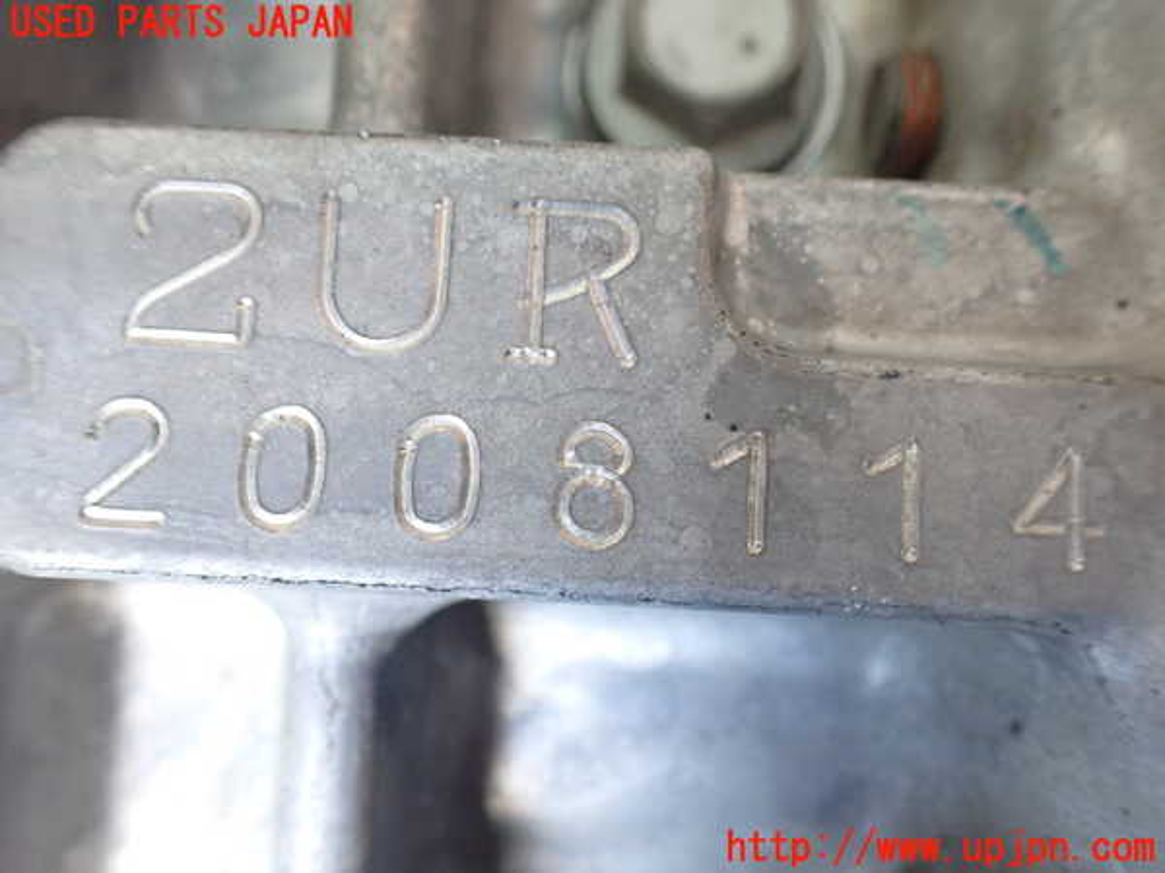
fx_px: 1010
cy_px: 436
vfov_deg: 46.8
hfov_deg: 60.0
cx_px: 582
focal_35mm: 30
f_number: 2.3
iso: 800
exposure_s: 1/80
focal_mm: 5.4
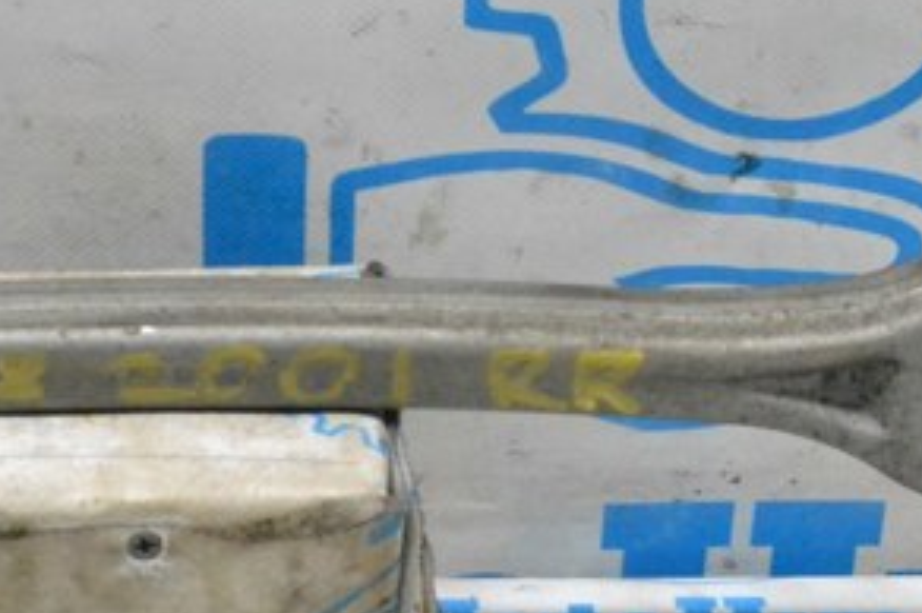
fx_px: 3789
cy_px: 300
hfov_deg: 13.8
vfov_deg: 9.2
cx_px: 196
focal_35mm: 148
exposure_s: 1/160
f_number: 10
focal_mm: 45
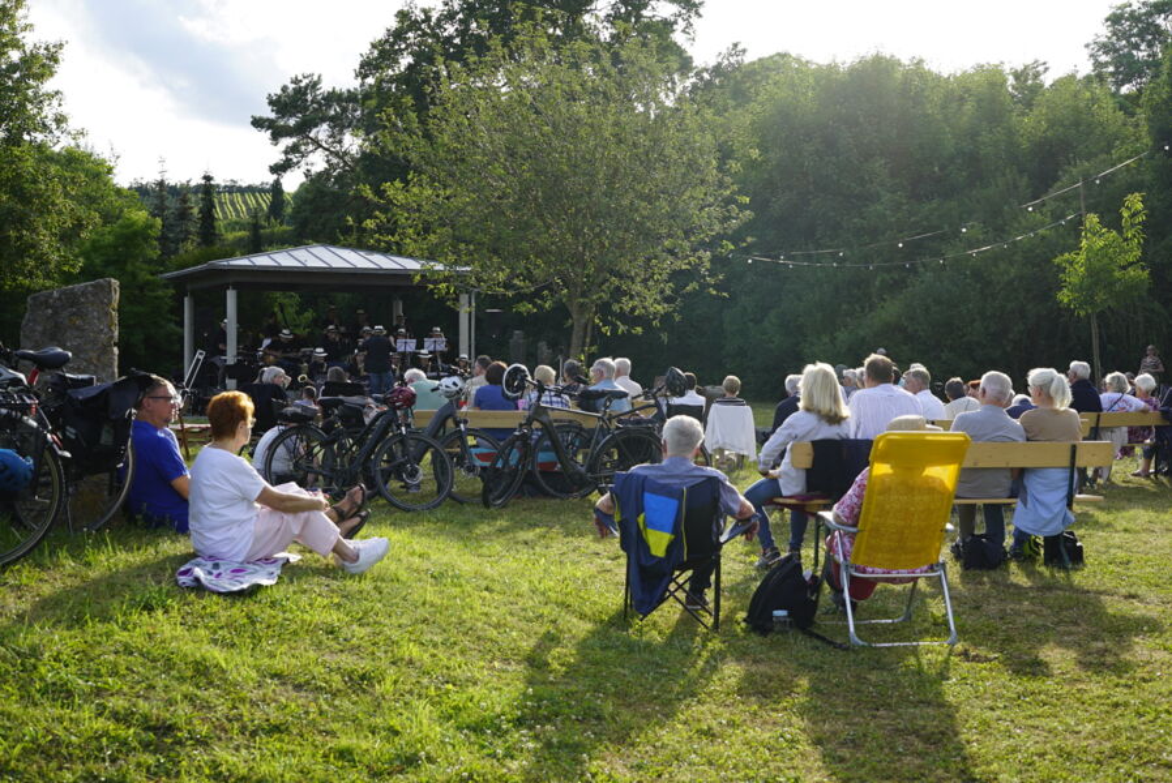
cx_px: 586
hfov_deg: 39.6
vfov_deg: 27.0
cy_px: 392
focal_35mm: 50
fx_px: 1629
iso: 100
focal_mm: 50
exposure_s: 1/125
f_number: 8
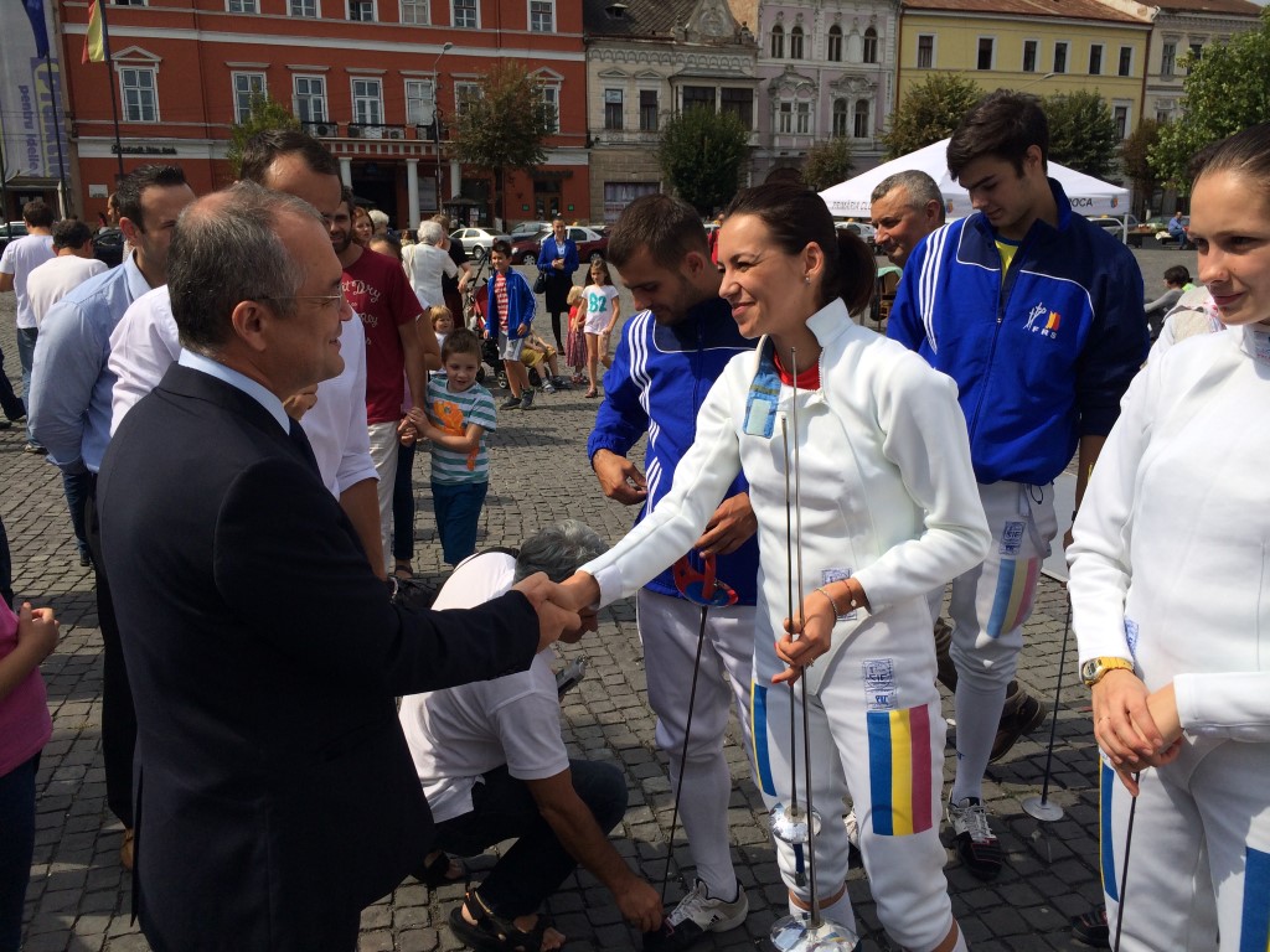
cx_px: 635
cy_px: 476
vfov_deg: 46.8
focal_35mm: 30
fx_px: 1101
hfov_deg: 60.0
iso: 32
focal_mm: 4.12
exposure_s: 1/3425
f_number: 2.2
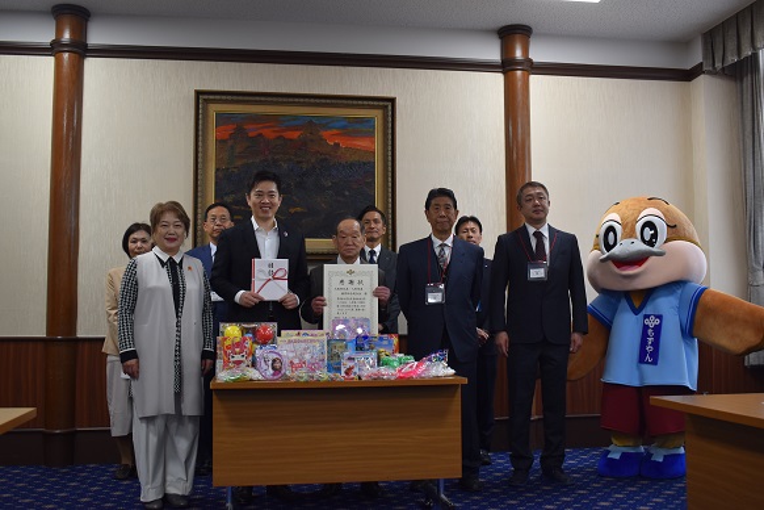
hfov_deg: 49.6
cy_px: 255
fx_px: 828
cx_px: 382
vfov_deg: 34.2
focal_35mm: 39
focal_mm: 26
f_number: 5
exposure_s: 1/80
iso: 400
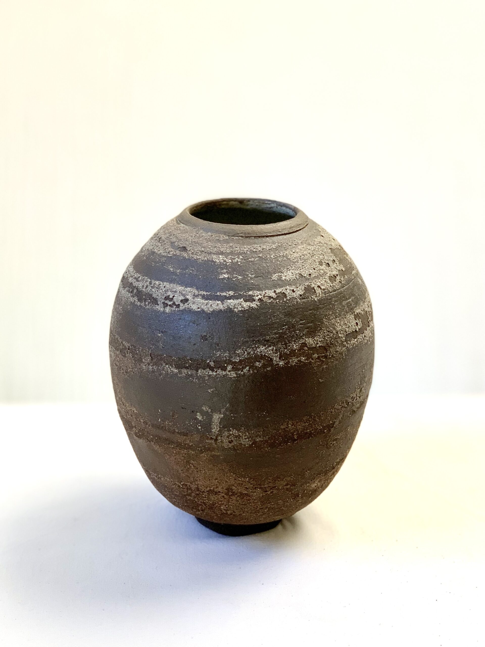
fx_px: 971
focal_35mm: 52
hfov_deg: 28.0
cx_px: 242
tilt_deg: -19.0
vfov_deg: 36.8
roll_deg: -2.0
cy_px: 324
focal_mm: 6
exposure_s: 1/122
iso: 80
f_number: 2.4
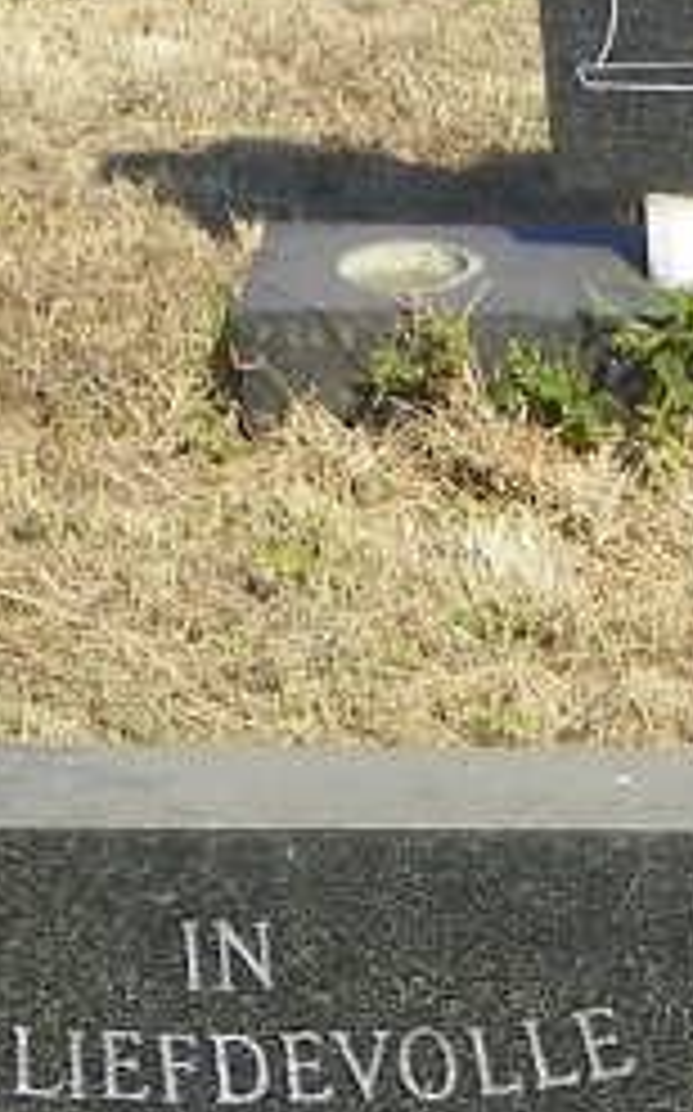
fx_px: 8113
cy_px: 1747
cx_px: 1728
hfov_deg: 4.8
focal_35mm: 268
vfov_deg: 7.7
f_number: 5
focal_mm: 9.2
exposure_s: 1/200
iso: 64
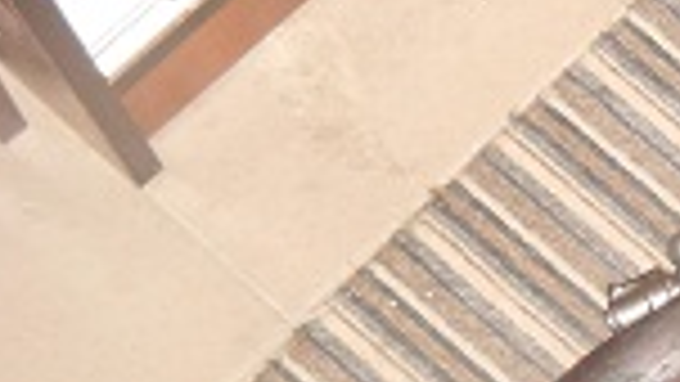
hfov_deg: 15.8
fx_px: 2290
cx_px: 955
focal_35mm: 127
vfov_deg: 9.5
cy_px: 310
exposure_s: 1/30
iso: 250
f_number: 3.1
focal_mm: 6.72
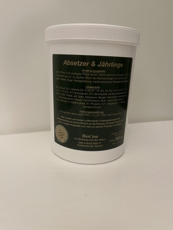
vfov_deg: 67.3
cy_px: 115
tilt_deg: -16.2
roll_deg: -1.3
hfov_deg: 53.1
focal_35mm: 26
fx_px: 173
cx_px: 86
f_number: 1.6
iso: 320
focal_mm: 5.1
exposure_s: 1/50
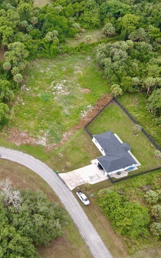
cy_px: 98
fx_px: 330
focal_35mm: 47
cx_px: -43
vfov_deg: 42.4
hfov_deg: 24.3
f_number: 2.8
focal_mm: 4.5
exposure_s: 1/15
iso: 100
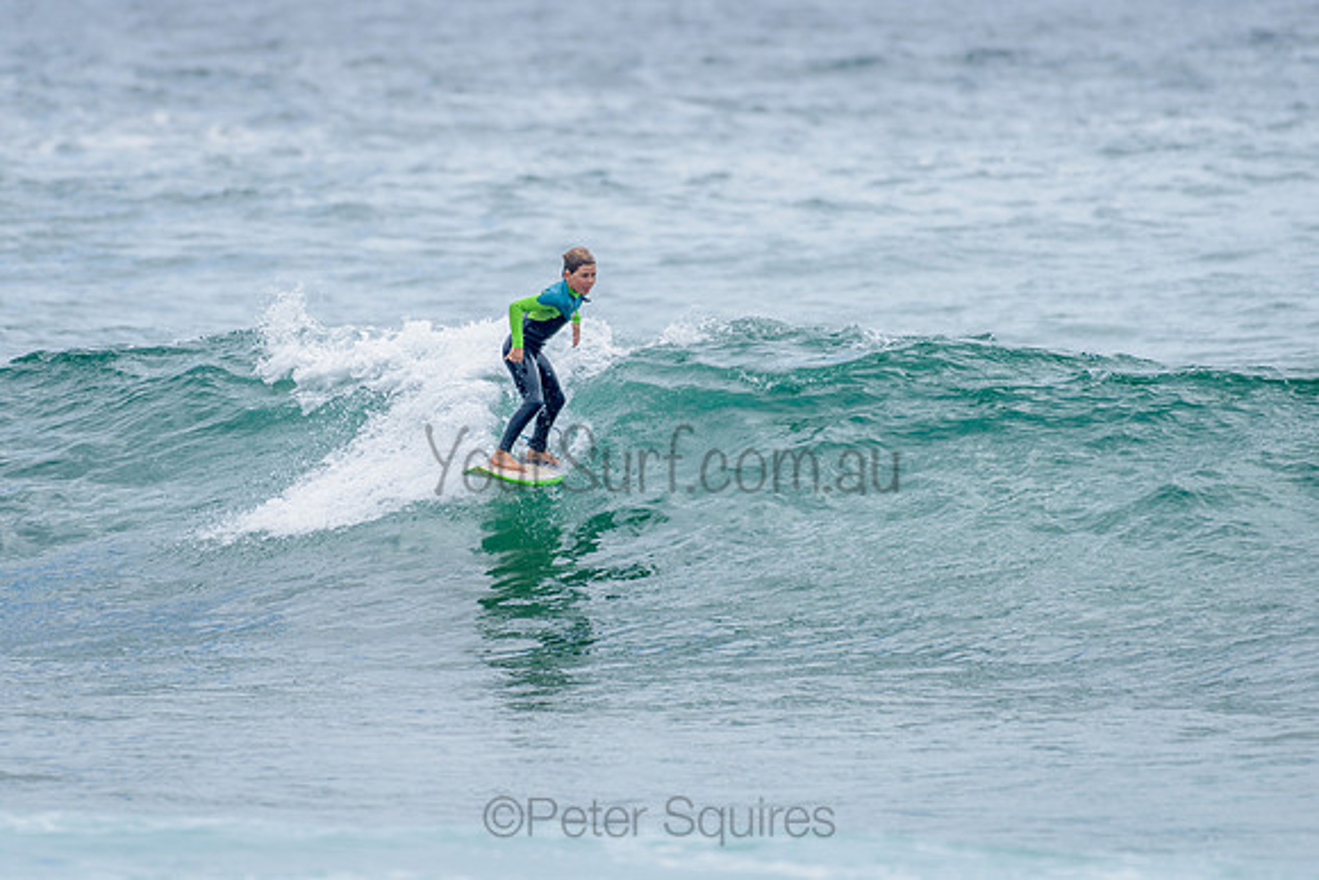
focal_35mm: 613
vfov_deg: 2.2
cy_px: 351
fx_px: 22468
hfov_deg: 3.4
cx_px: 553
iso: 250
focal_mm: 500
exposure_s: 1/2000
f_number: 5.6
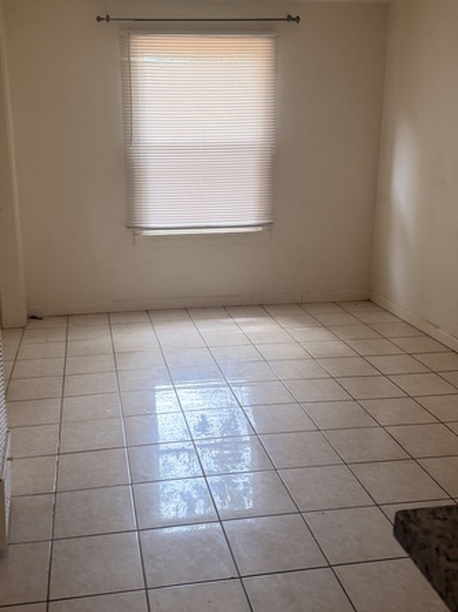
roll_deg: +3.9
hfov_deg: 39.4
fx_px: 636
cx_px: 173
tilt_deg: -12.0
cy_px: 277
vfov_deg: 51.3
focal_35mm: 36
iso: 200
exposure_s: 1/60
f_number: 1.78
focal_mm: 6.76
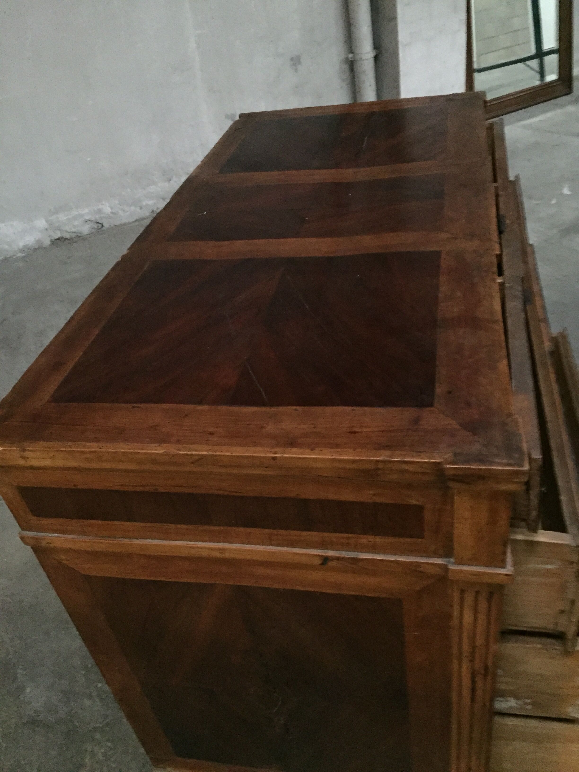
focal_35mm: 29
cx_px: 290
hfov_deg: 48.2
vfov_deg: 61.7
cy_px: 386
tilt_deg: -35.1
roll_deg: +9.8
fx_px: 647
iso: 800
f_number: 2.2
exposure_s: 1/17
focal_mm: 4.15
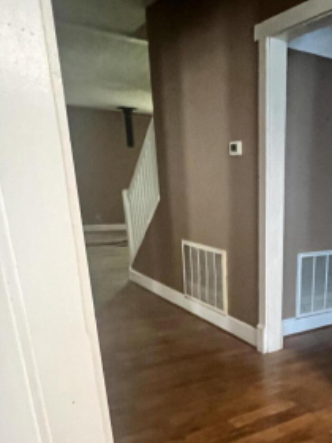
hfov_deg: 42.4
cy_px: 336
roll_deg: -1.9
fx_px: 396
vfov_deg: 55.3
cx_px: 286
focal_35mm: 31
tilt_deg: -18.3
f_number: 1.8
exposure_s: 1/40
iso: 1250
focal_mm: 1.57
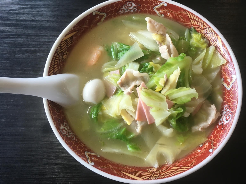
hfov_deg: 61.7
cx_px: 123
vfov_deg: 48.2
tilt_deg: -72.0
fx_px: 206
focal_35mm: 29
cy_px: 92
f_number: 2.2
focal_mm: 4.15
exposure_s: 1/40
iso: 25
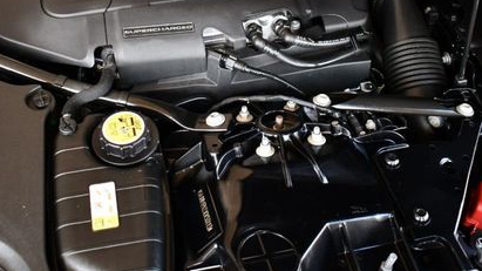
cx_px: 208
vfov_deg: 26.2
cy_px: 28
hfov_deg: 46.3
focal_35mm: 44
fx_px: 562
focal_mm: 18
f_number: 3.5
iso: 800
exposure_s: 1/160
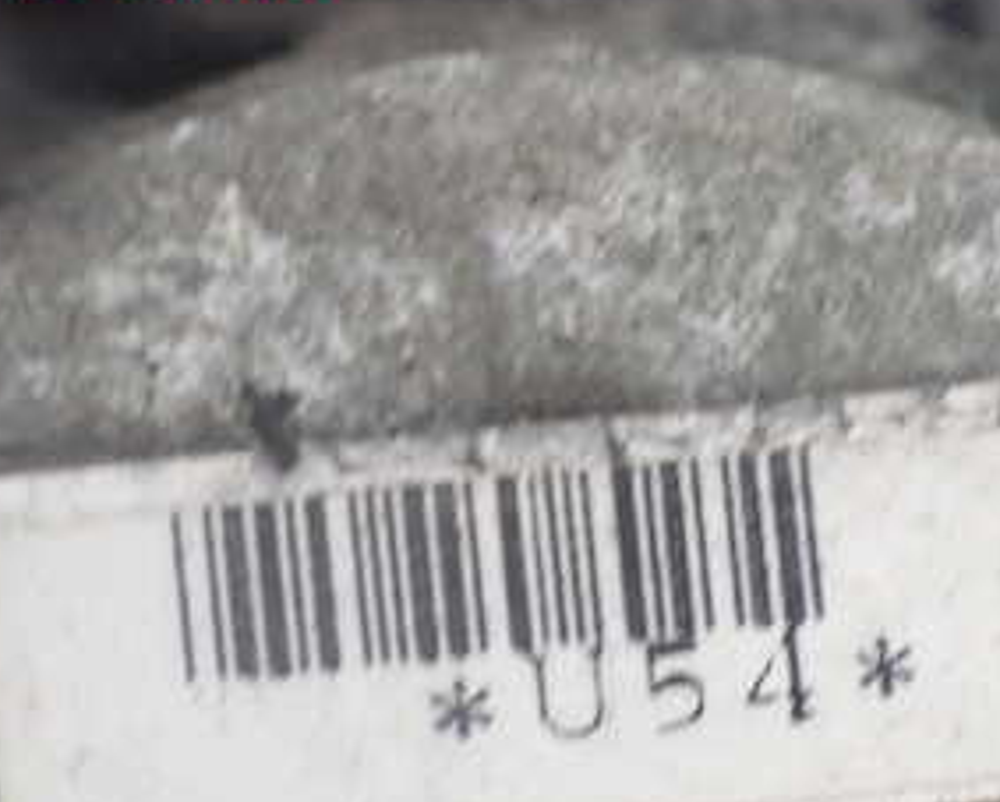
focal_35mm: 62
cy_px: 714
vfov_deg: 24.0
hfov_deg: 30.1
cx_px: 721
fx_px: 1837
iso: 800
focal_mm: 5.4
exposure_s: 1/50
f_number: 2.3
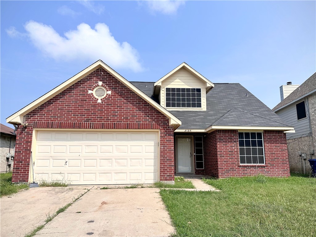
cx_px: 158
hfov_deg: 71.6
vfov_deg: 56.8
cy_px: 118
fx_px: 219
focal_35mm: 24
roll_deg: +0.0
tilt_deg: +10.4
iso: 80
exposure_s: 1/8929
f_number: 1.78
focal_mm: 6.86
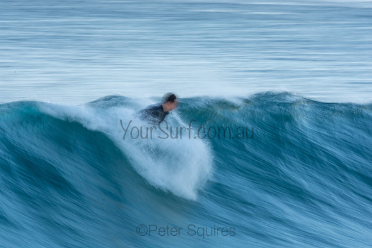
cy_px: 124
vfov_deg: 1.8
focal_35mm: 750
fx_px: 7751
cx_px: 186
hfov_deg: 2.7
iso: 100
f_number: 18
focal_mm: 500
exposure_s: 1/10
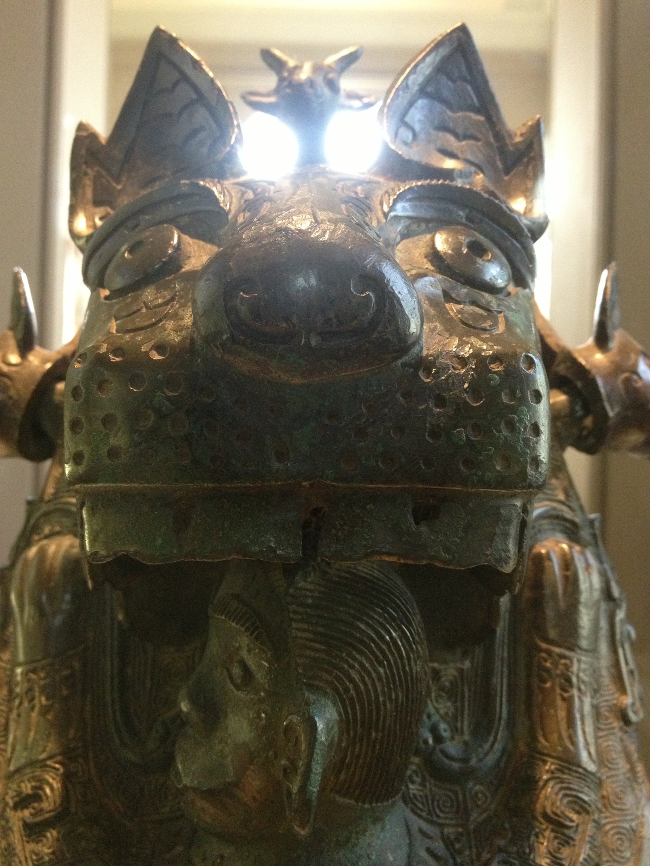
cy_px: 433
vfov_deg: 52.6
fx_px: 876
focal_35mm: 35
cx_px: 325
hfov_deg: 40.7
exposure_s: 1/17
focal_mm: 4.28
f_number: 2.4
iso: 400
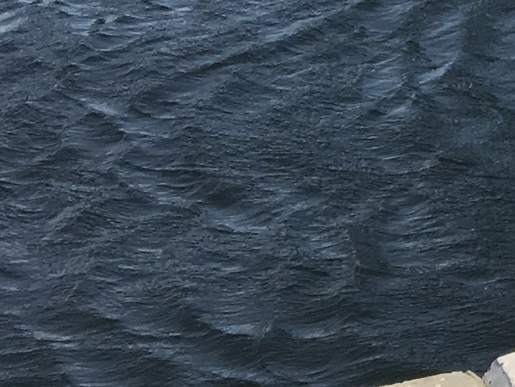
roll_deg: +1.2
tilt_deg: -3.3
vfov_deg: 8.6
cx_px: 1281
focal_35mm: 159
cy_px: -517
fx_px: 2367
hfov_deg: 10.5
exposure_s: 1/1425
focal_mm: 4.15
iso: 25
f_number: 2.2
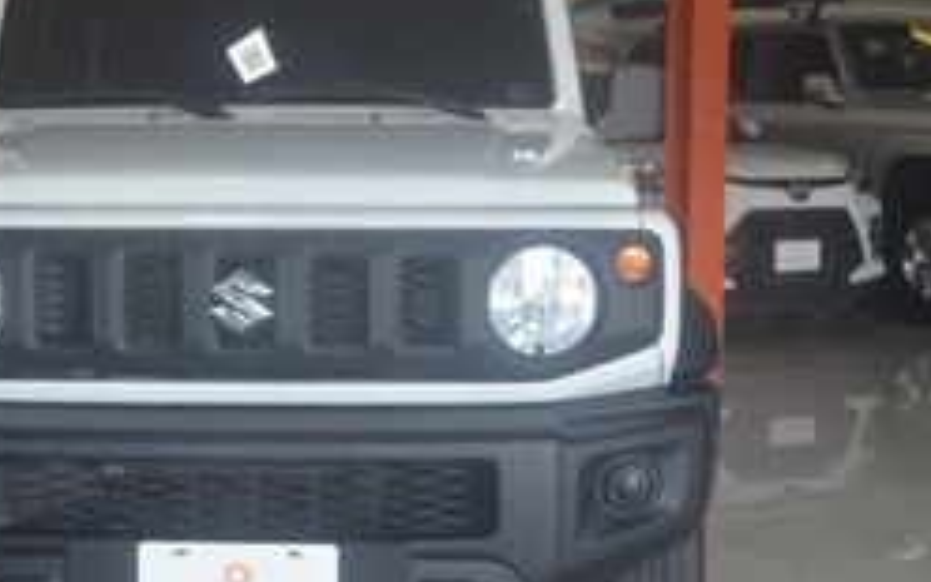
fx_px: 1624
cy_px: 276
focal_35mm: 64
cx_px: 274
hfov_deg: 31.6
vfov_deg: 20.3
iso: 400
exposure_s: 1/60
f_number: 4.2
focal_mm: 26
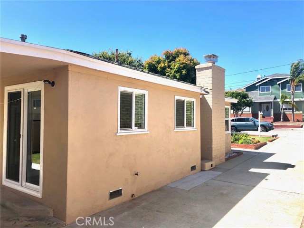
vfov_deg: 49.7
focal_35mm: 28
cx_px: 152
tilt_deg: +1.6
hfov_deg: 63.4
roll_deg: +0.7
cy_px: 114
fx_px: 246
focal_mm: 3.99
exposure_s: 1/1297
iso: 20
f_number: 1.8
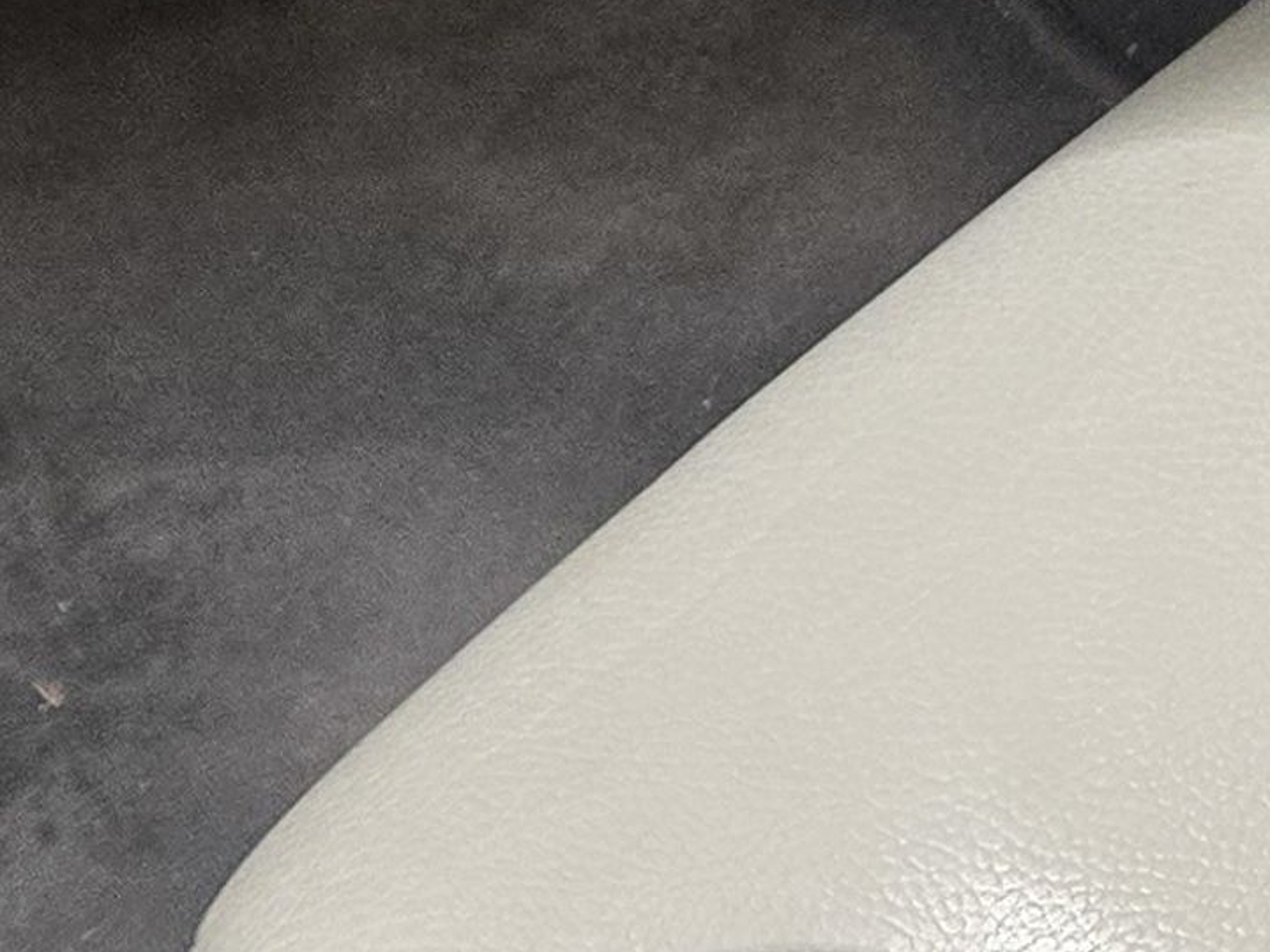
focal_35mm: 128
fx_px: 4695
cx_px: 2148
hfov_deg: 14.0
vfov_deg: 11.0
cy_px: -622
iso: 320
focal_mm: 5.4
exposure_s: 1/100
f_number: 1.8
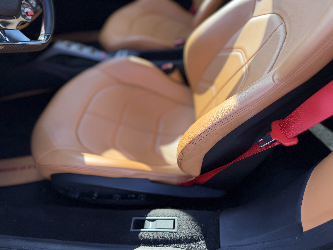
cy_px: 125
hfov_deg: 71.6
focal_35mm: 24
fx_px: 231
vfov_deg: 56.8
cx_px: 166
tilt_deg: -49.0
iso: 100
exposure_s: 1/580
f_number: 1.78
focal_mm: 6.76
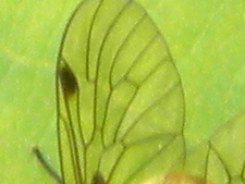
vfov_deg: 1.9
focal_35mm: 789
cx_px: 157
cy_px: 220
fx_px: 5587
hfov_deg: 2.5
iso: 80
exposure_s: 1/90
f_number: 5
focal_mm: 26.8
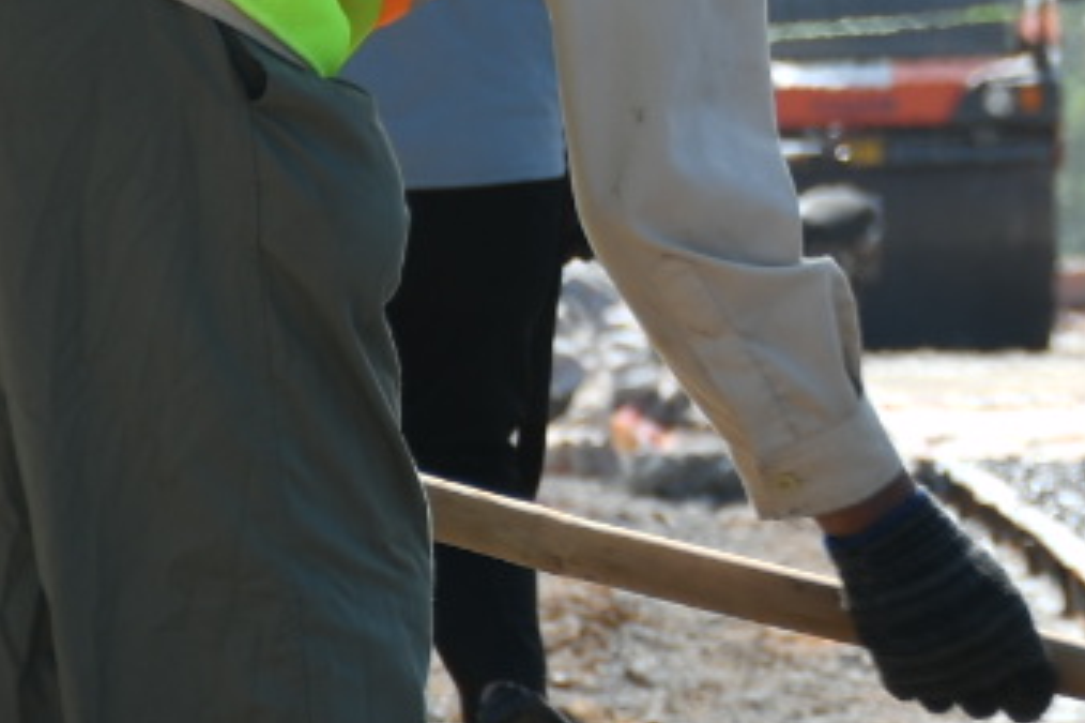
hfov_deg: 3.6
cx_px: 2080
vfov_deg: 2.4
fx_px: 17351
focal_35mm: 576
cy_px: -96
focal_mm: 80
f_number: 5.6
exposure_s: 1/200
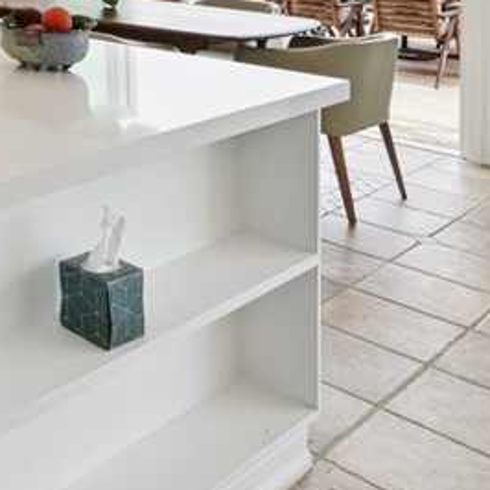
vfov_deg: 29.5
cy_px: -106
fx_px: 785
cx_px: -197
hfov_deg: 27.1
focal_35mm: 49
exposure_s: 1/200
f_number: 8
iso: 400
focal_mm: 15
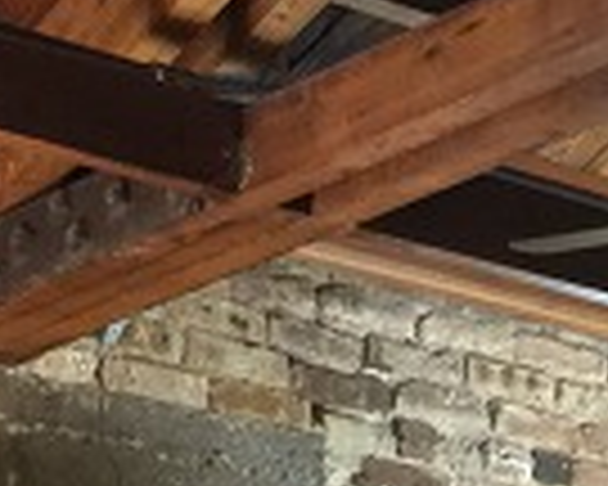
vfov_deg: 7.8
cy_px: 279
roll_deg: +1.2
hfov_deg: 9.3
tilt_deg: +17.4
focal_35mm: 198
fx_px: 3563
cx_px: 1088
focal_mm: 4.15
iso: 125
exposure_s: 1/15
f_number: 2.2
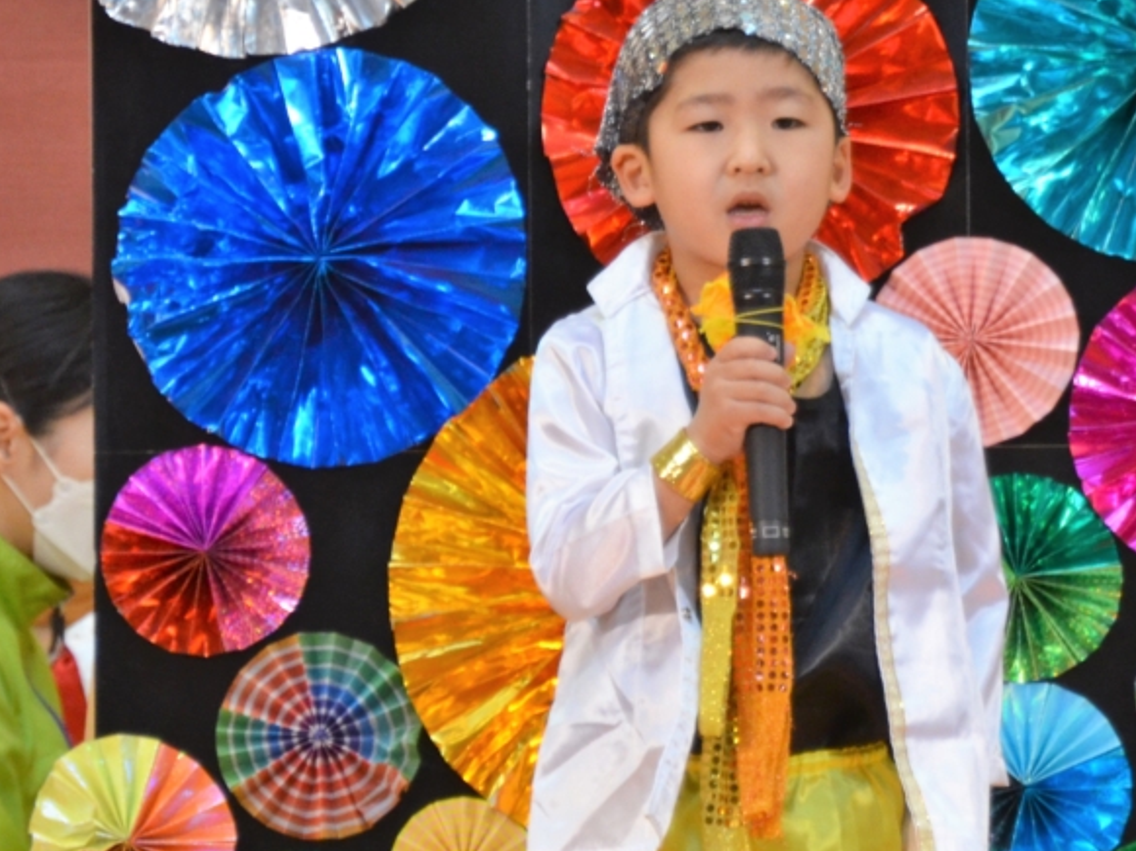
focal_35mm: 438
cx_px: 741
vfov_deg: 3.4
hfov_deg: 4.5
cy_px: 416
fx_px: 14365
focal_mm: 230
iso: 1600
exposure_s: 1/80
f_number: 5.6
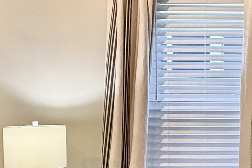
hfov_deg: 28.2
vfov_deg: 20.5
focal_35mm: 66
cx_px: 266
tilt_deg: -1.1
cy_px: 114
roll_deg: +0.1
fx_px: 462
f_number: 2.2
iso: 250
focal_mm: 2.22
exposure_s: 1/120
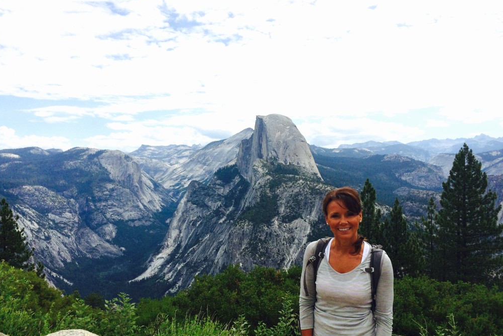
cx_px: 254
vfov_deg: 41.1
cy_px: 189
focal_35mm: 32
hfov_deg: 58.7
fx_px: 447
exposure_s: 1/4566
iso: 32
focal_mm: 4.12
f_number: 2.2
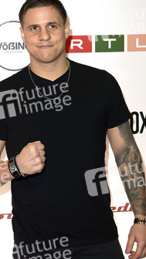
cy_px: 140
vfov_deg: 26.2
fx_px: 557
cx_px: 54
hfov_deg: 14.9
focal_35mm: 81
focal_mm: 65
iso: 500
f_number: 5.6
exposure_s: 1/125
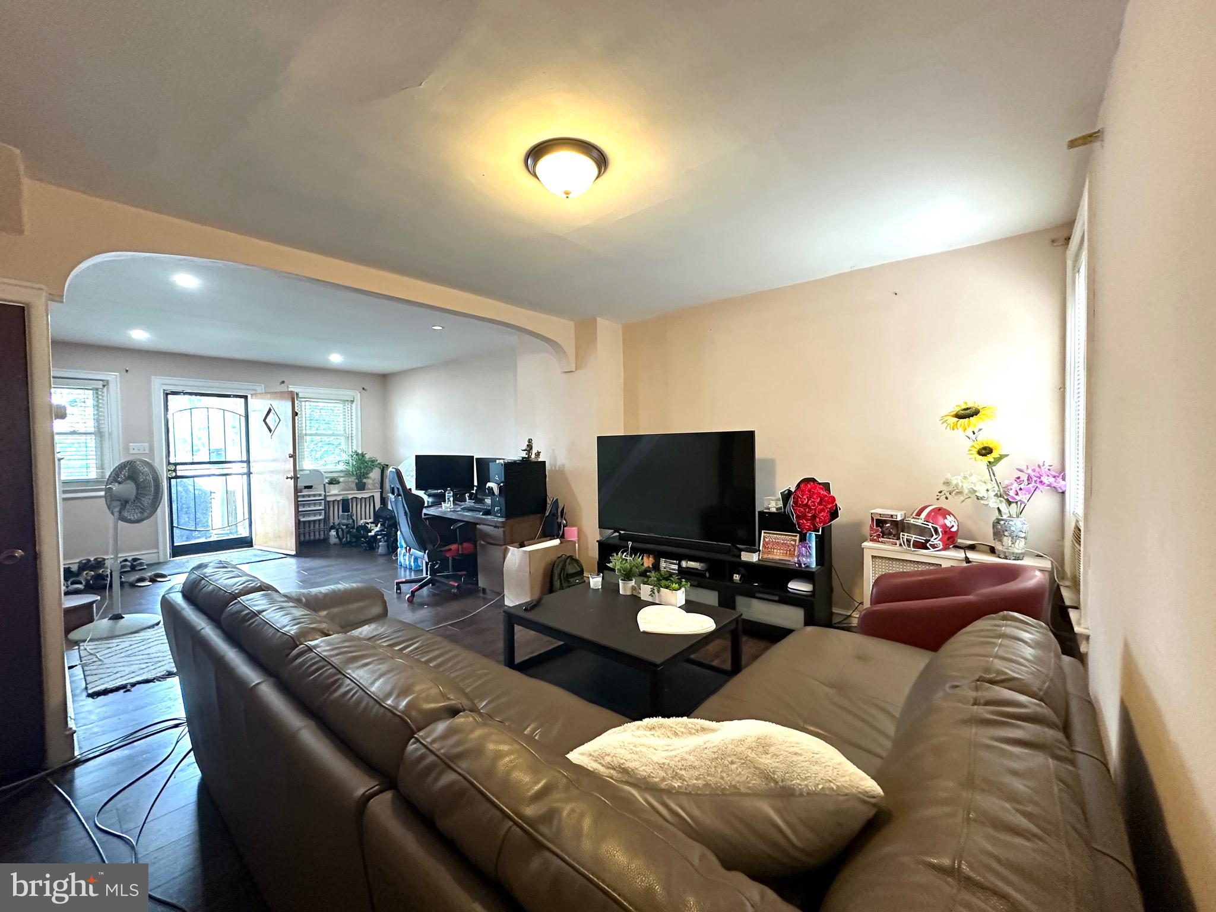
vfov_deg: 85.7
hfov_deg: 102.1
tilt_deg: -1.6
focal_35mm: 14
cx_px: 608
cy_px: 456
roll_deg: +0.0
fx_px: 492
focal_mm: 2.22
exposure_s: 1/60
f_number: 2.2
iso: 500
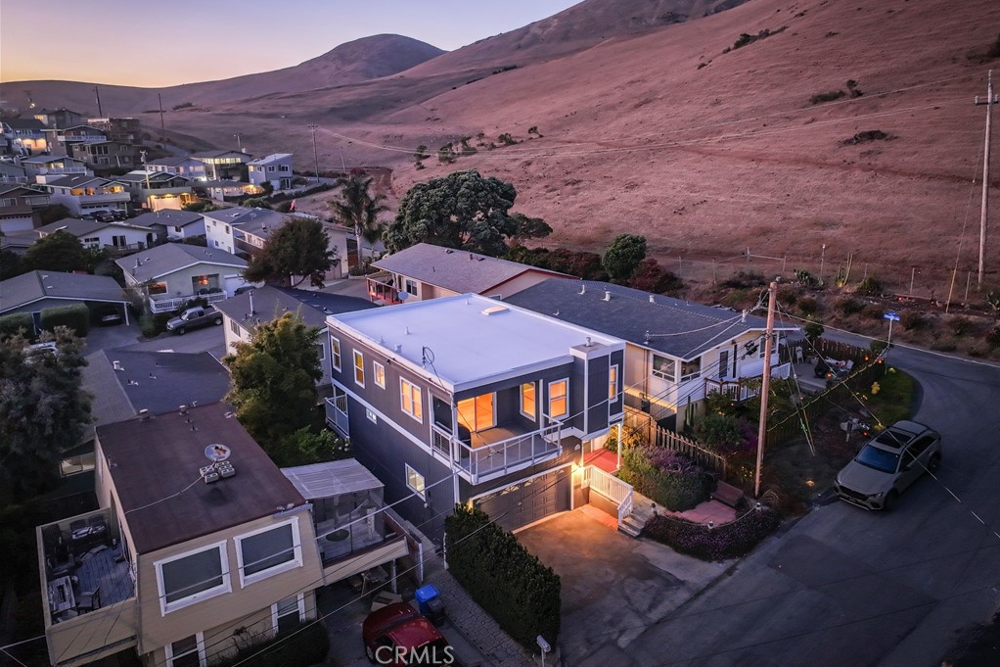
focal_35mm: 25
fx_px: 694
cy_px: 293
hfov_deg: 71.5
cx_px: 500
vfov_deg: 51.1
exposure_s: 1/12.5
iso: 440
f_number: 2.8
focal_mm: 12.29
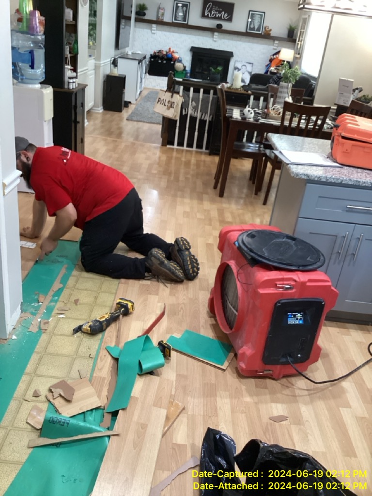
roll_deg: -7.0
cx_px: 186
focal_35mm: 31
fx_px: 444
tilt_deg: -28.5
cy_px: 248
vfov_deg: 58.4
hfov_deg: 45.4
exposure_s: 1/40
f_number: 2.4
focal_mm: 3.3
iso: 400
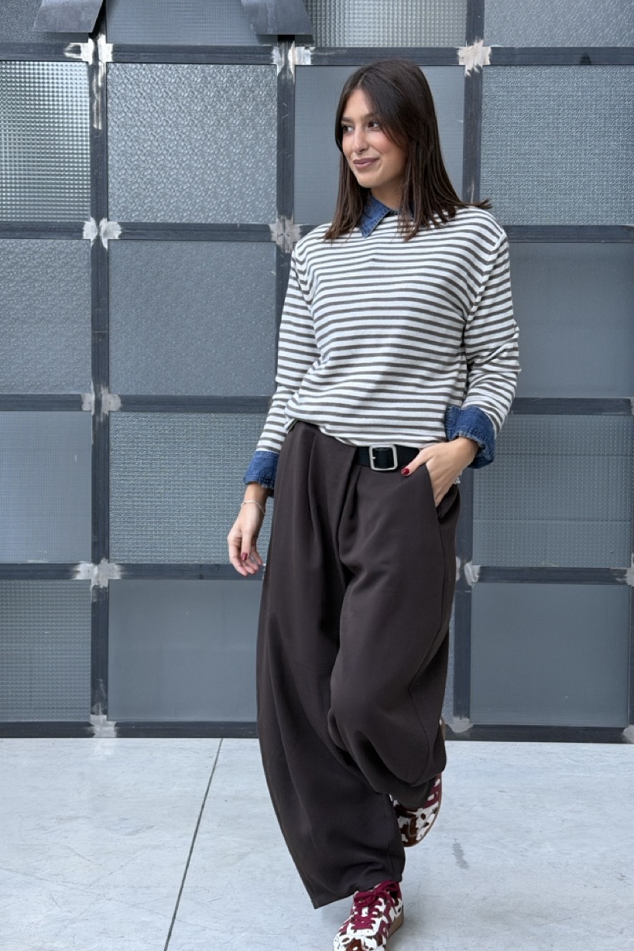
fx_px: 1374
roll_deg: +0.3
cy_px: 458
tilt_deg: -3.5
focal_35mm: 52
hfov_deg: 26.0
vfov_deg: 38.2
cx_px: 307
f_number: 1.78
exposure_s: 1/60
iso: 250
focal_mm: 6.76
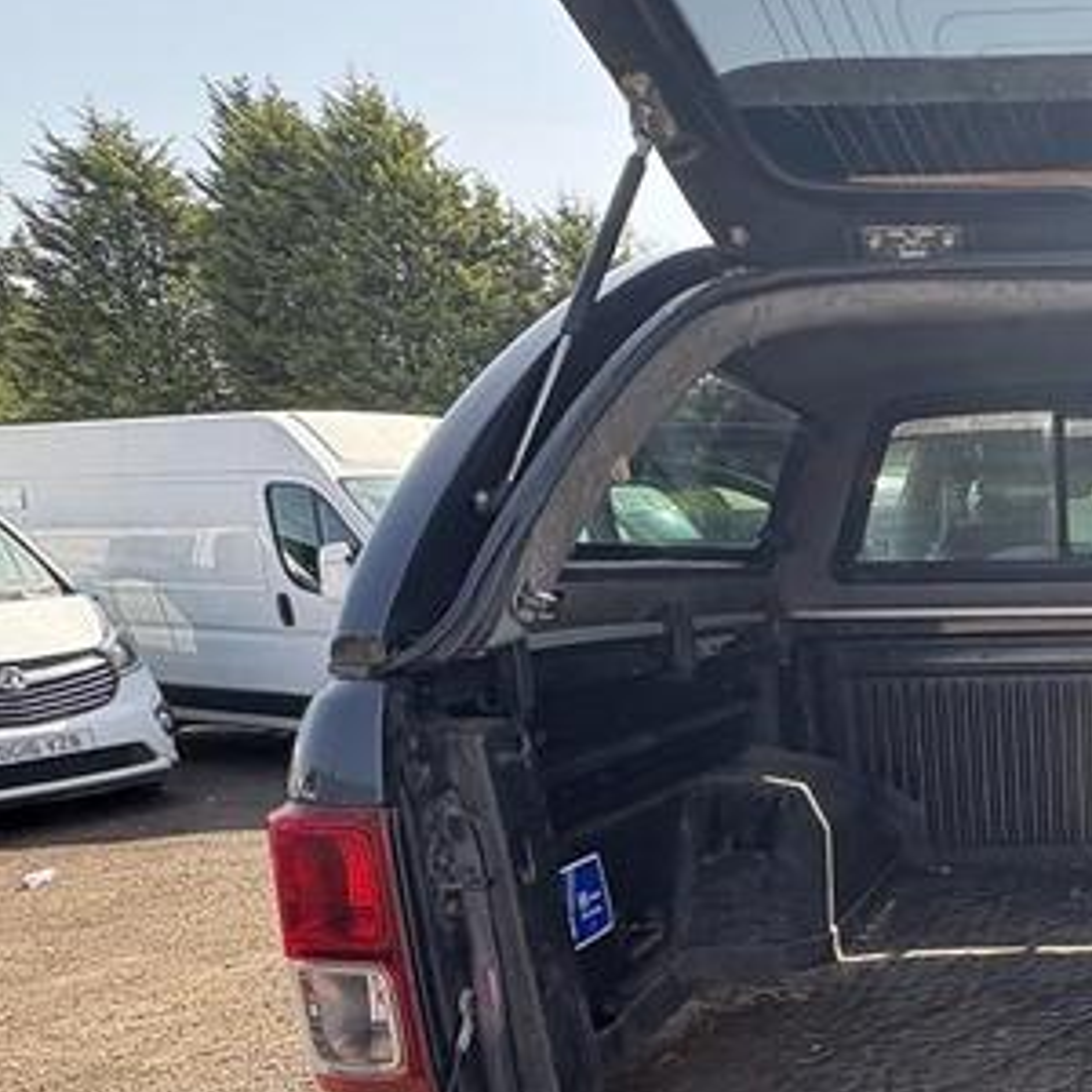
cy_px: 946
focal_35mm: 37
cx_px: 1158
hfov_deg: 38.4
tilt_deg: -14.9
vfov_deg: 41.9
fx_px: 1321
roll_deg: -2.4
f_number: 2.2
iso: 64
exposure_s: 1/260
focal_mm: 2.22
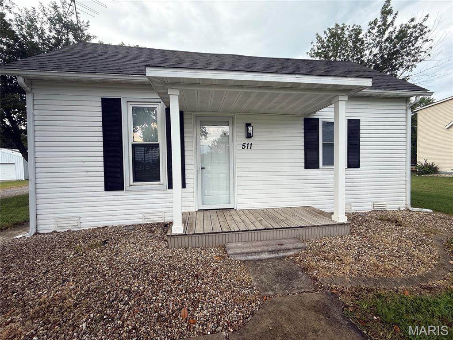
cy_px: 170
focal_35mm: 14
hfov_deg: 102.1
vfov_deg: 85.7
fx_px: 183
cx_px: 226
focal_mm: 2.22
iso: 50
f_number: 2.2
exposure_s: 1/268
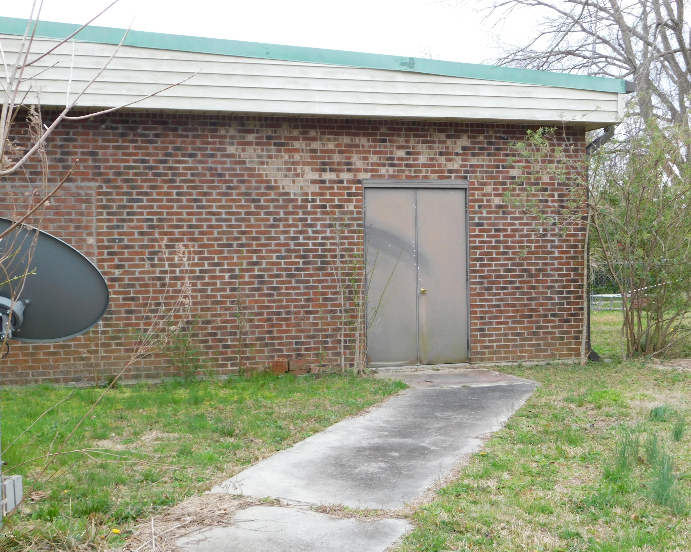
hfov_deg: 39.5
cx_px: 364
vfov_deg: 32.1
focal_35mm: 47
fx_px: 961
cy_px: 276
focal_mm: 8
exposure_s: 1/80
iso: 125
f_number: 3.7
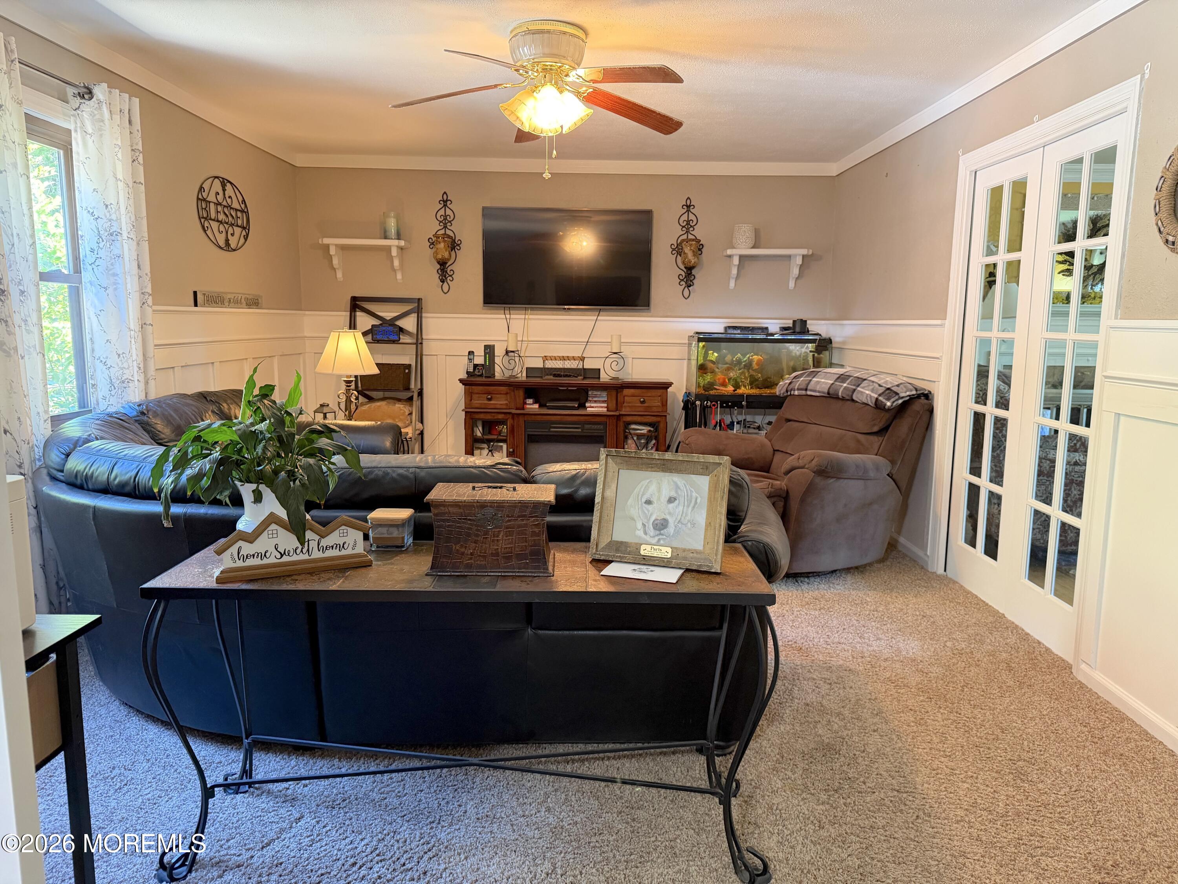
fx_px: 817
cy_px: 442
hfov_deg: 71.6
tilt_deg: -8.5
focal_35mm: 24
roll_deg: -0.6
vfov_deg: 56.8
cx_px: 589
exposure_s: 1/60
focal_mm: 6.76
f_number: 1.78
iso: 500
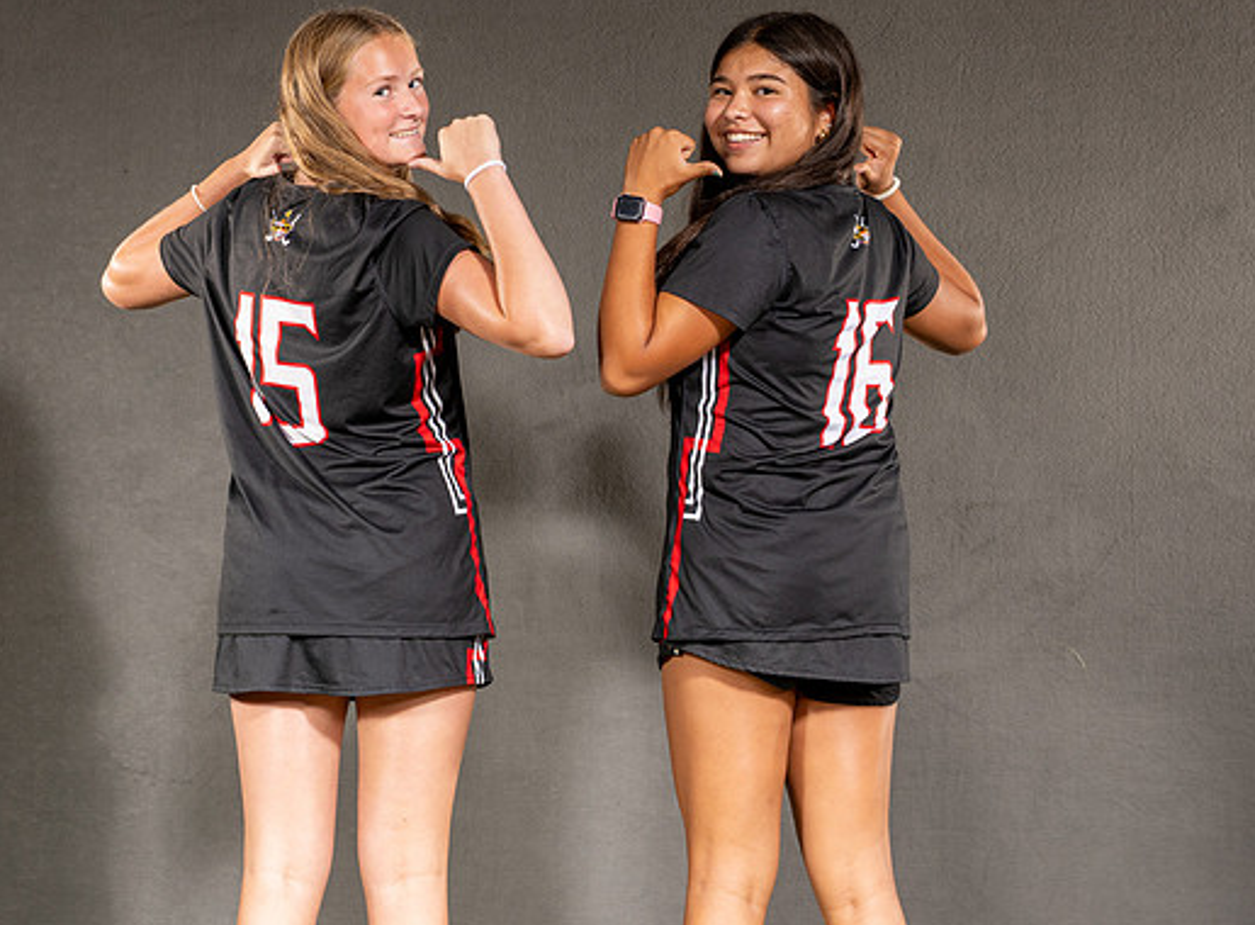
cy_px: 255
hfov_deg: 18.8
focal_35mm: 105
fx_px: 3782
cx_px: 579
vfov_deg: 13.9
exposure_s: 1/100
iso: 160
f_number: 6.3
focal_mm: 52
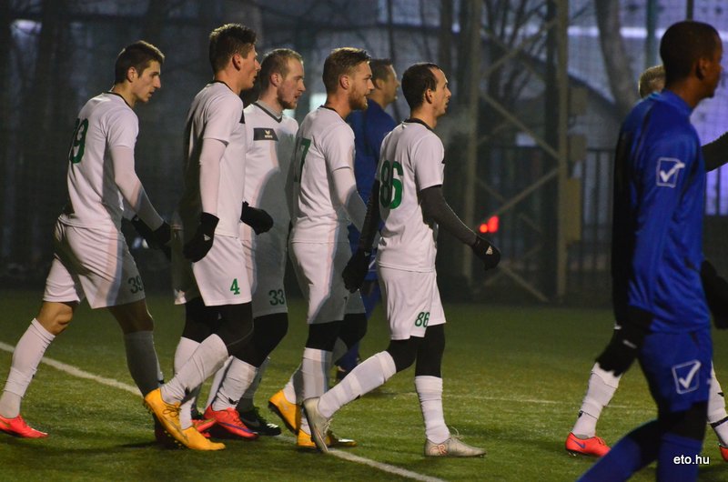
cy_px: 241
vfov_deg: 3.7
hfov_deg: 5.5
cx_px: 364
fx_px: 7568
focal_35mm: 375
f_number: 5.6
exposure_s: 1/250
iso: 5000
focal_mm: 250
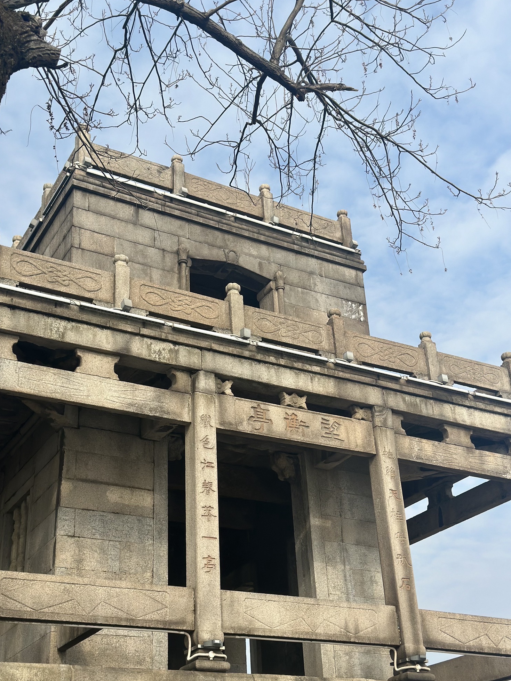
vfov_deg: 38.9
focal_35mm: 49
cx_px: 252
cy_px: 338
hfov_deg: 29.7
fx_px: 965
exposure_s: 1/3731
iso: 100
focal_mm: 6.86
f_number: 1.78
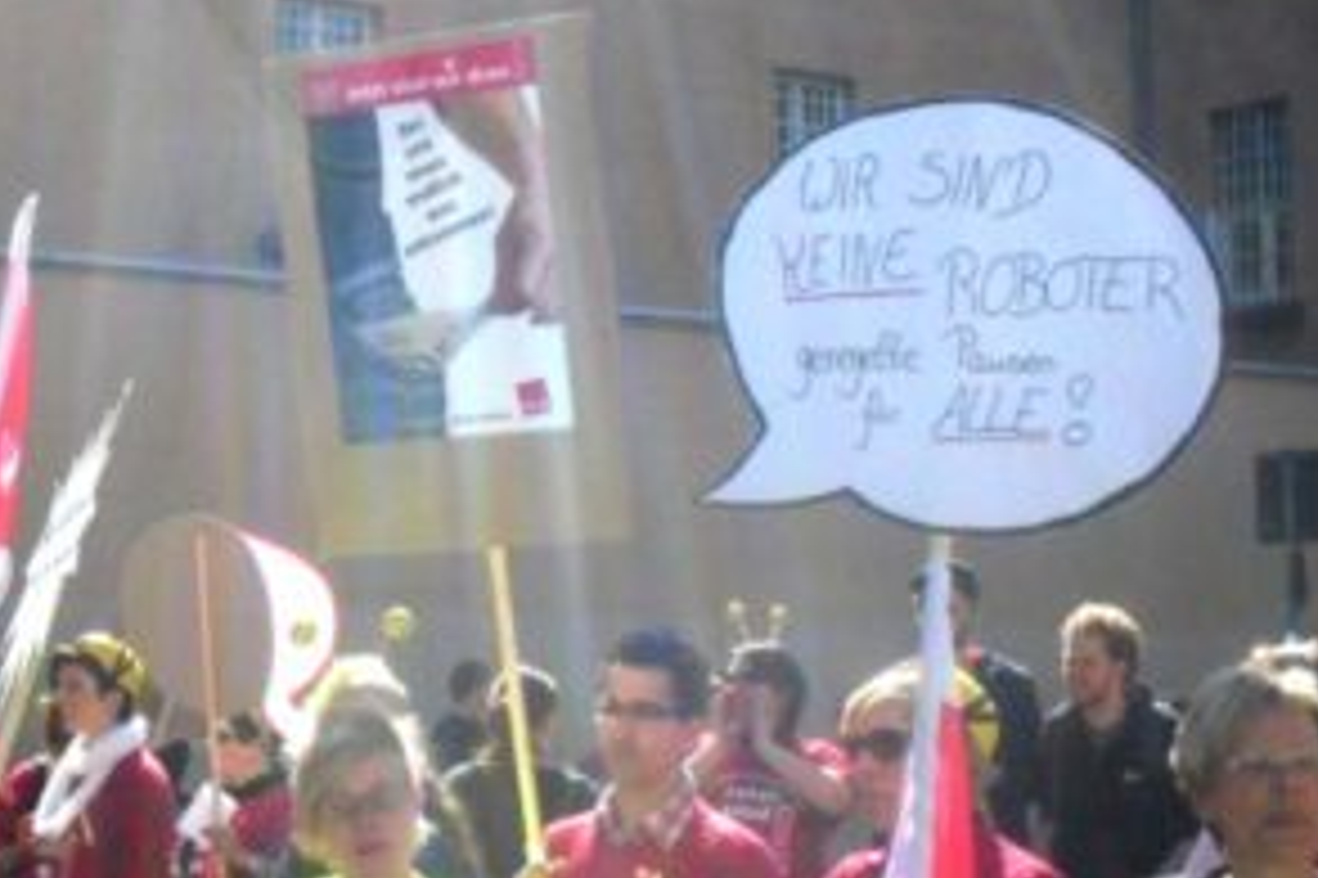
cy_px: 405
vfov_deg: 16.8
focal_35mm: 81
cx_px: 513
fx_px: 2964
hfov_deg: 25.0
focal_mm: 10.1
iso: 800
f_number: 10.9
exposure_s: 1/500
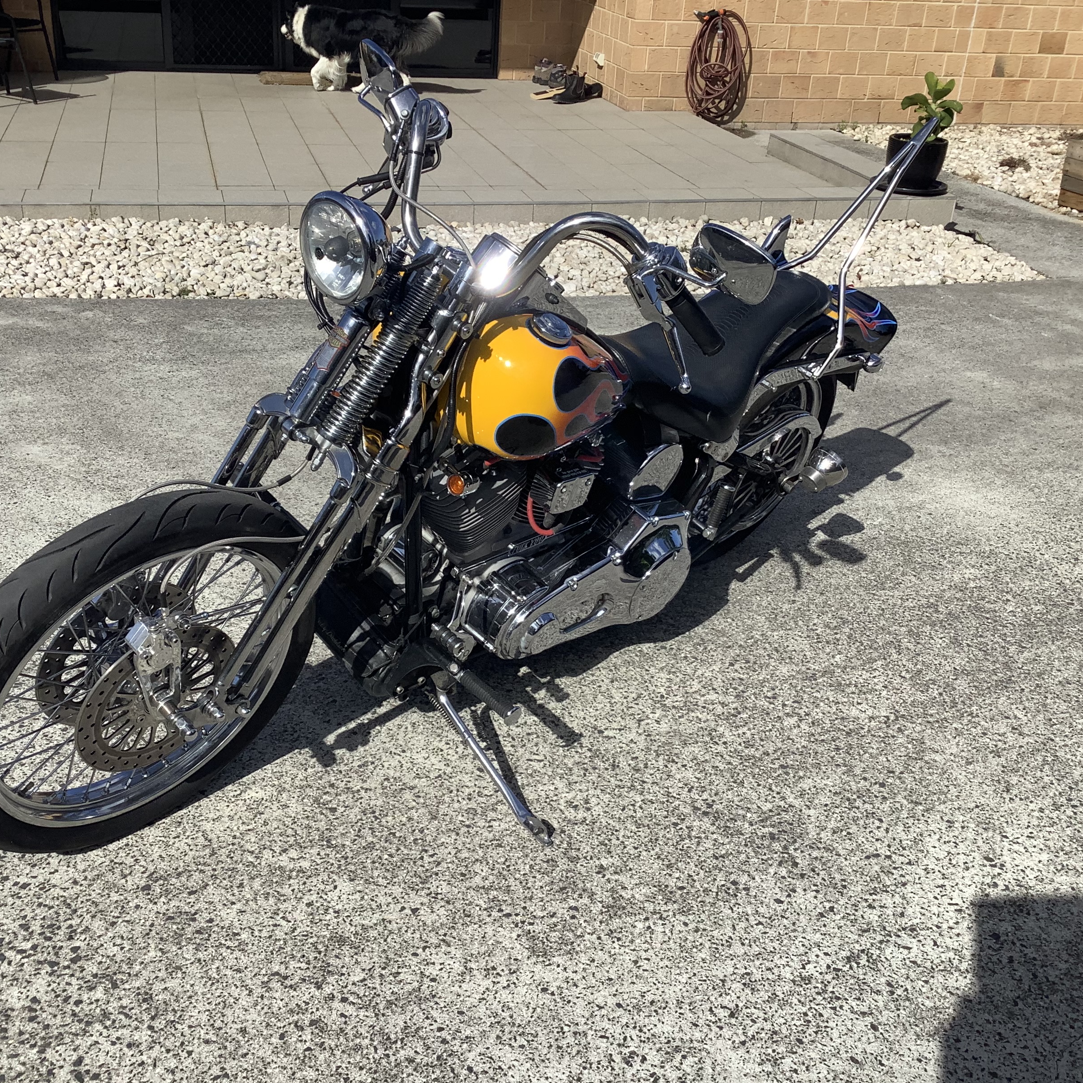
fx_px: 1310
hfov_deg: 44.8
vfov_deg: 44.9
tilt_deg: -26.7
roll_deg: -2.8
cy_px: 547
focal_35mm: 37
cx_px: 477
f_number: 2.4
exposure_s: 1/2146
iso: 25
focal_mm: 3.3
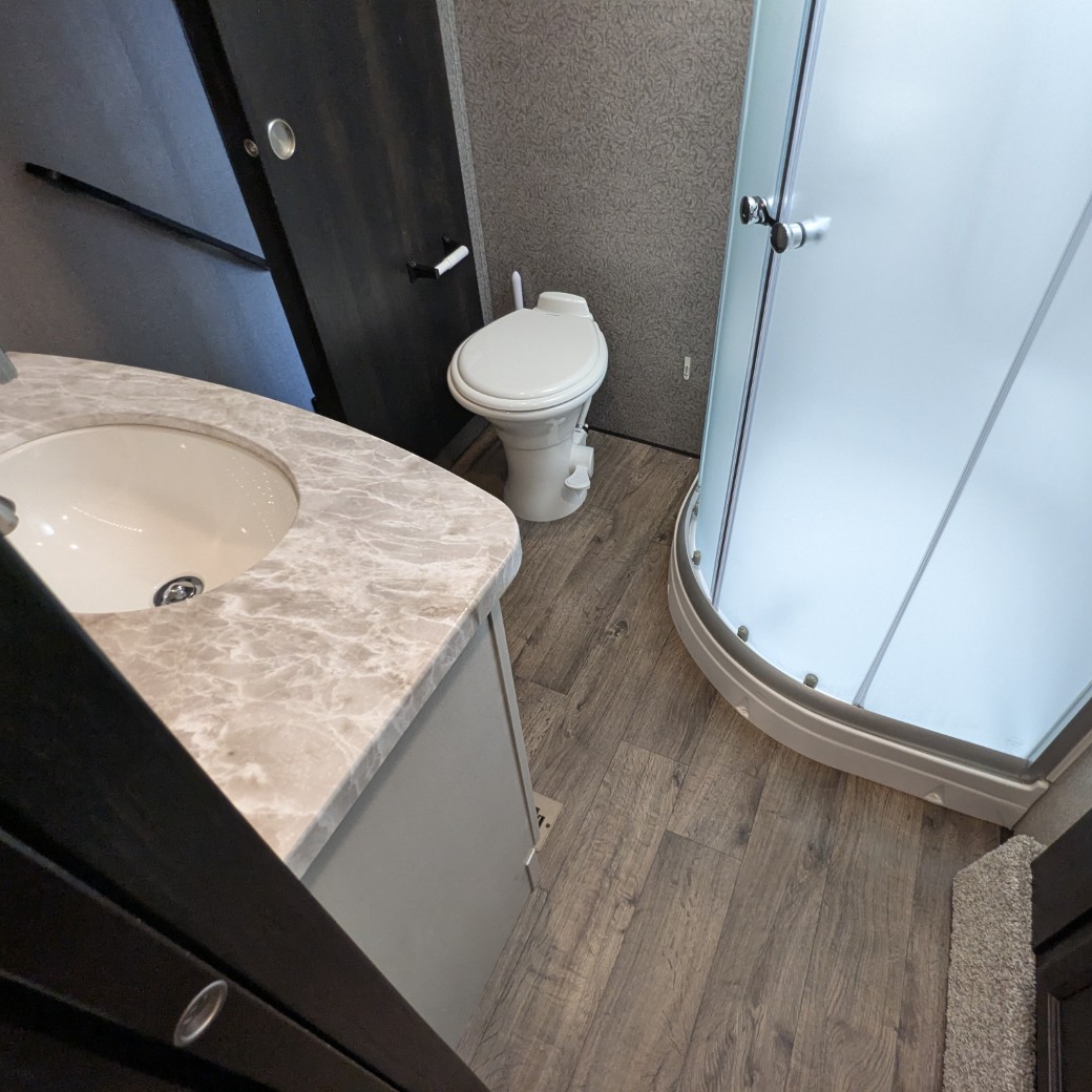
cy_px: 543
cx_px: 633
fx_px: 678
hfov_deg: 77.1
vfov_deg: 77.7
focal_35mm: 19
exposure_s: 1/61
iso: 318
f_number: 2.2
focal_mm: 2.35
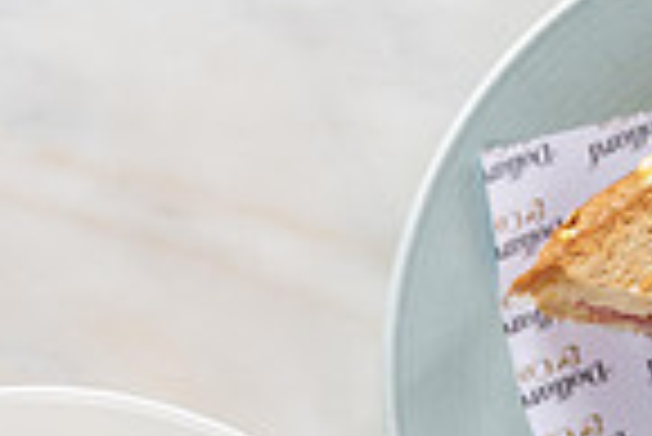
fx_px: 2030
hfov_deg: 17.8
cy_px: 847
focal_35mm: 112
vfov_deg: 11.2
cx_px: -4
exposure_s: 1/80
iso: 125
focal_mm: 28
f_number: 2.8
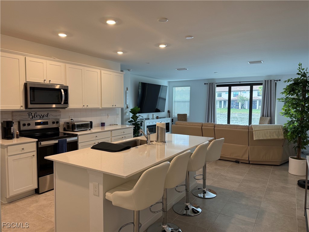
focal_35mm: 24
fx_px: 214
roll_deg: -1.2
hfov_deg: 71.6
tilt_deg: -3.5
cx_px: 154
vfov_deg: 56.8
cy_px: 116
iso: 125
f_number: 1.78
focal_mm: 6.76
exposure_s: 1/126
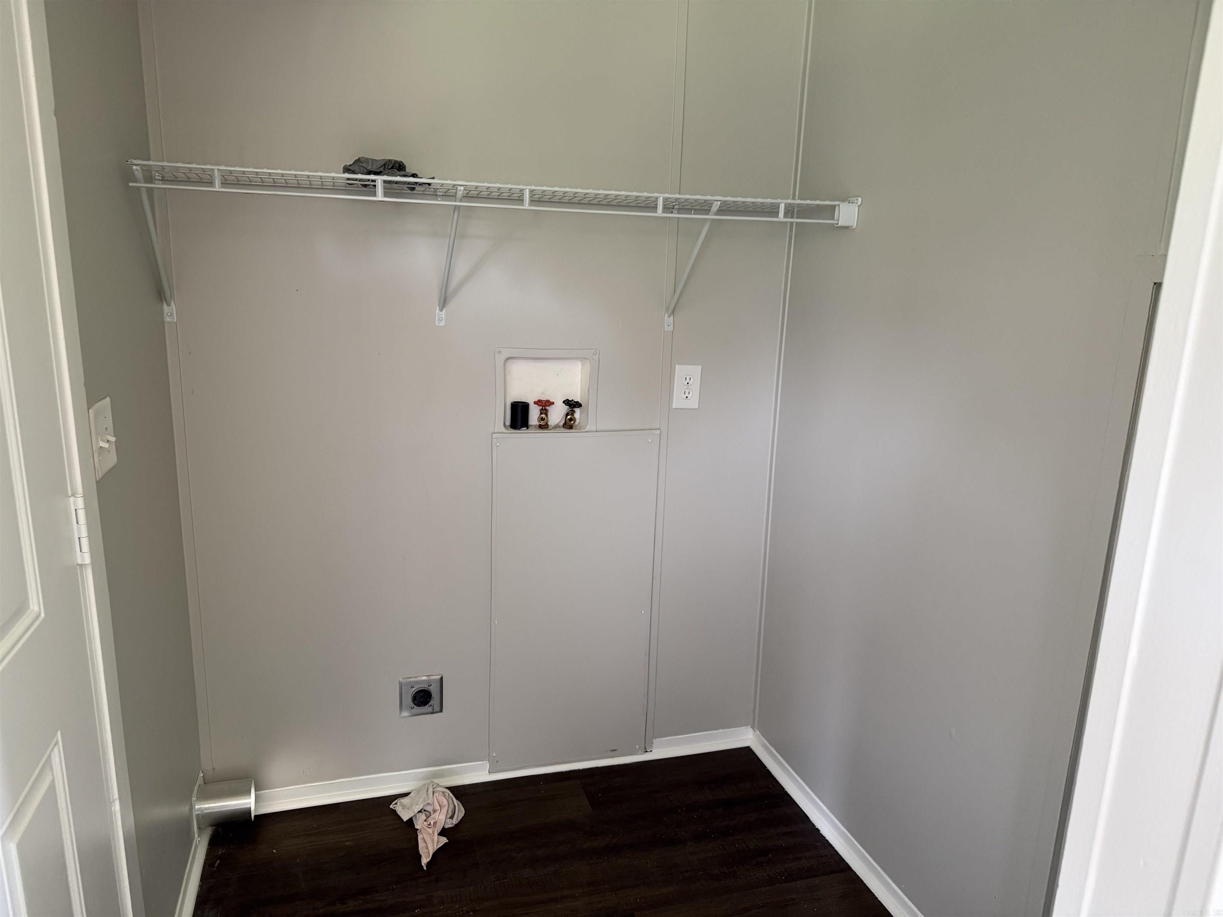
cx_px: 612
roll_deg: -2.4
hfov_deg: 71.6
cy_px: 458
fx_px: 848
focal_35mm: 24
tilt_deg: -12.7
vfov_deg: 56.8
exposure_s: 1/60
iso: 320
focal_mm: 6.76
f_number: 1.78
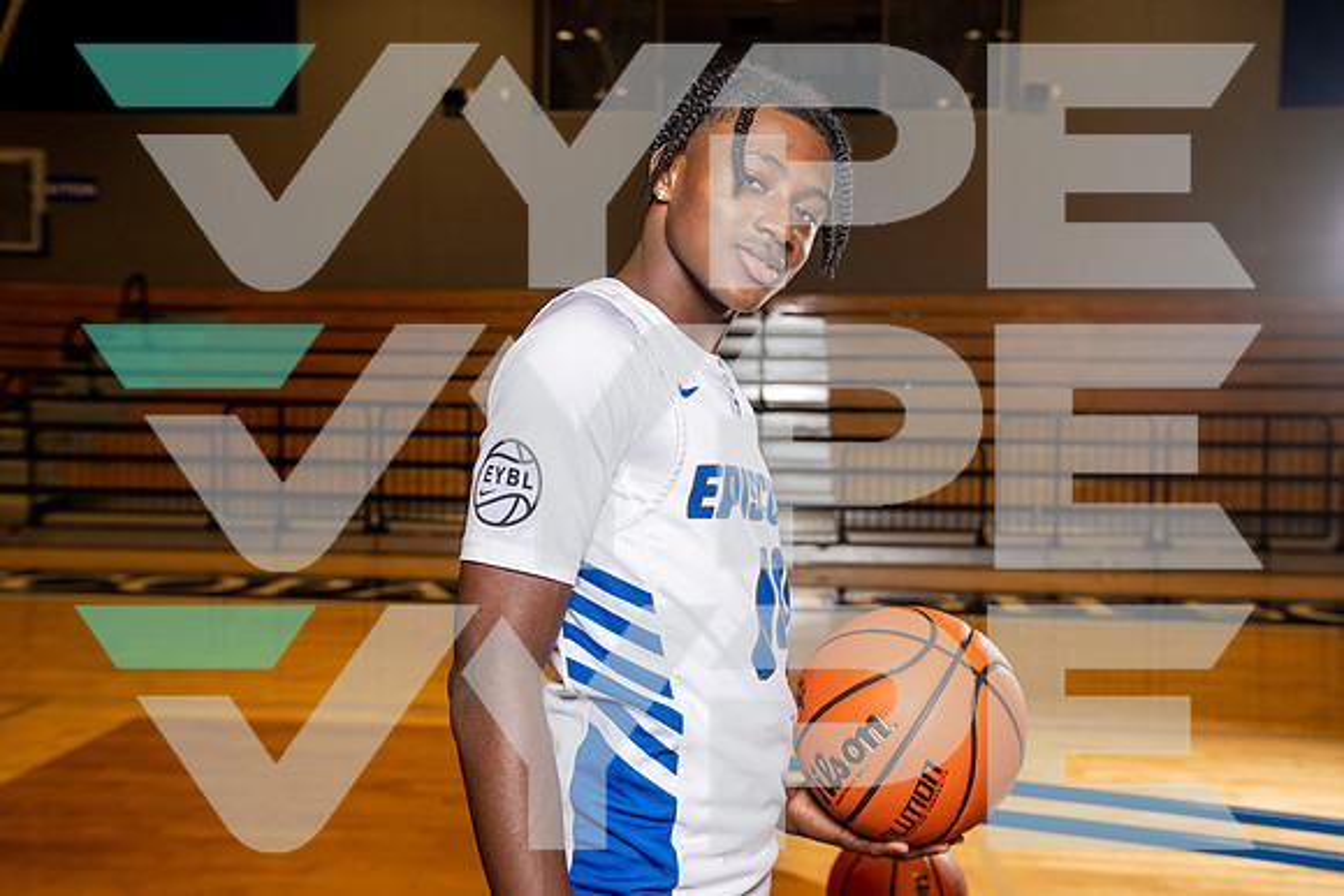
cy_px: 448
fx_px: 1419
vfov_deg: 35.1
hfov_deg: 50.7
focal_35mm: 38
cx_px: 672
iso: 400
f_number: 4.5
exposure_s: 1/250
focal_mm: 38
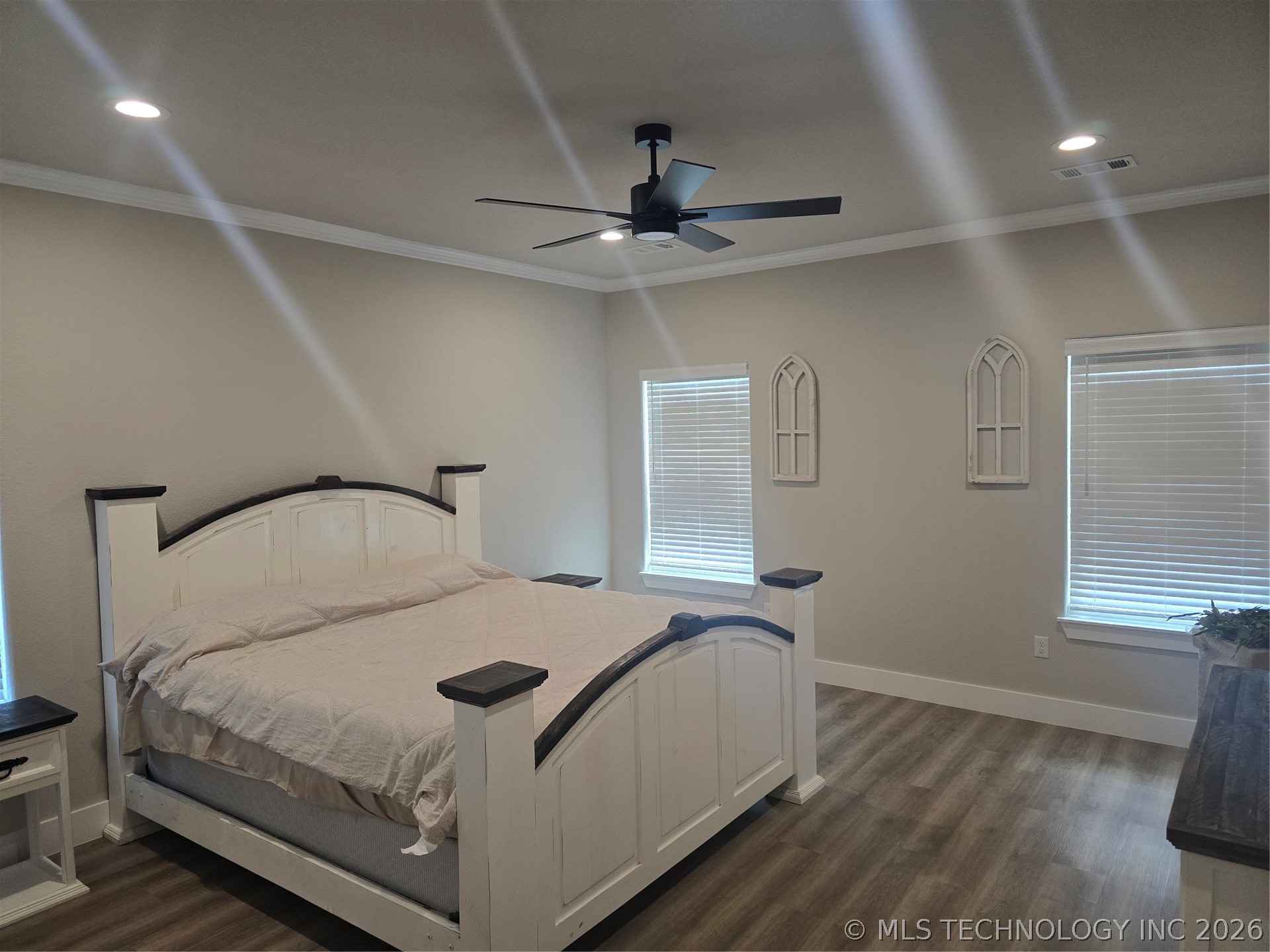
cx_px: 635
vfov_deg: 58.9
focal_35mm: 23
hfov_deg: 73.9
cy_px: 476
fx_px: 844
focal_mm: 6.3
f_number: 1.7
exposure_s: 1/120
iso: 320
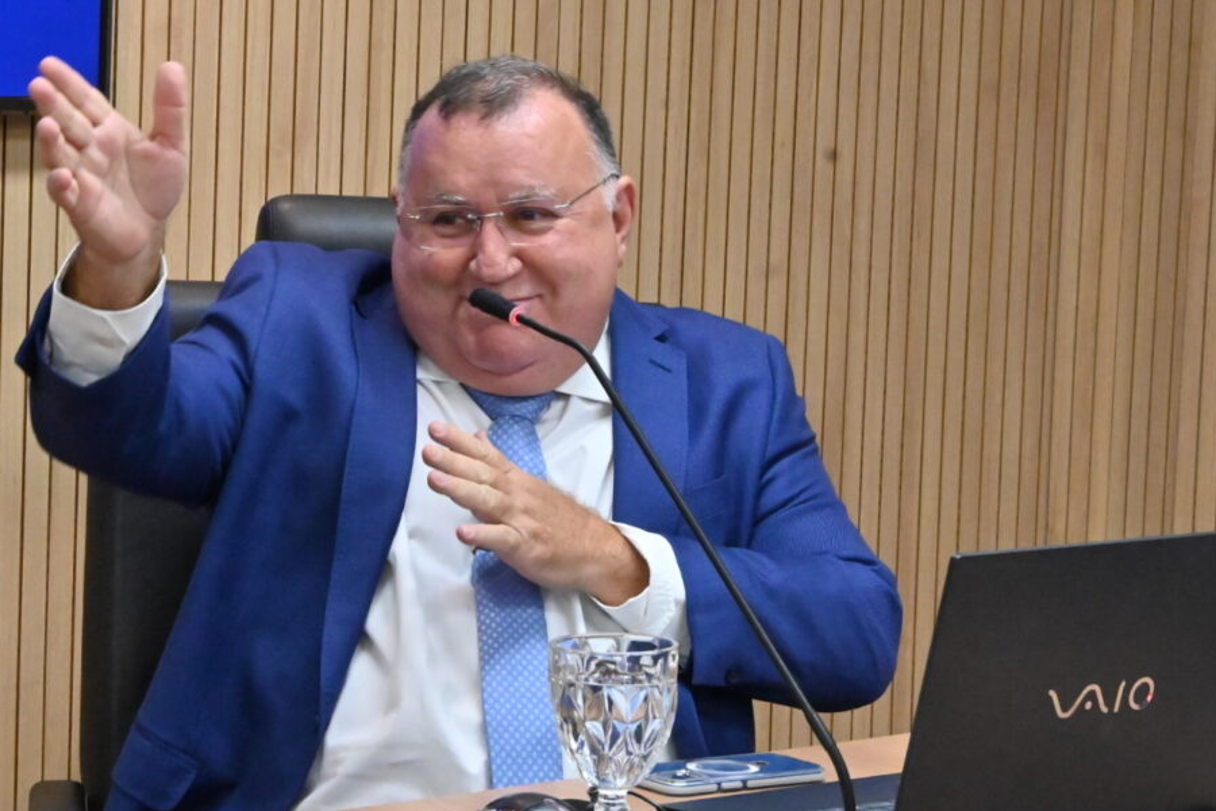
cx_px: 520
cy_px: 408
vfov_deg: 9.8
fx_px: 4729
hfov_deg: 14.6
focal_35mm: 140
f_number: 13
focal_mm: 70
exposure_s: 1/160
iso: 8000
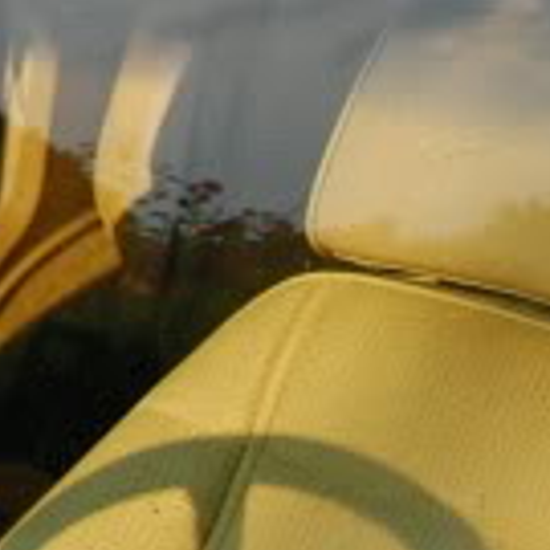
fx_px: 2714
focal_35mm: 151
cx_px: -332
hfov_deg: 11.0
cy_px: -487
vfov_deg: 10.7
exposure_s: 1/200
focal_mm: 20
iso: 200
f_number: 5.6
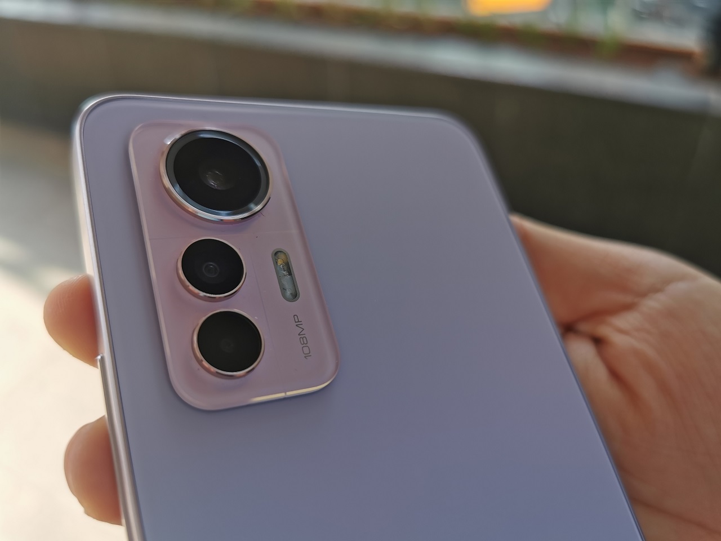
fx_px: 562
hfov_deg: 65.3
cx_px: 360
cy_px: 270
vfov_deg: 51.4
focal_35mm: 27
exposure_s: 1/443
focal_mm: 5.56
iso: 50
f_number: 1.6
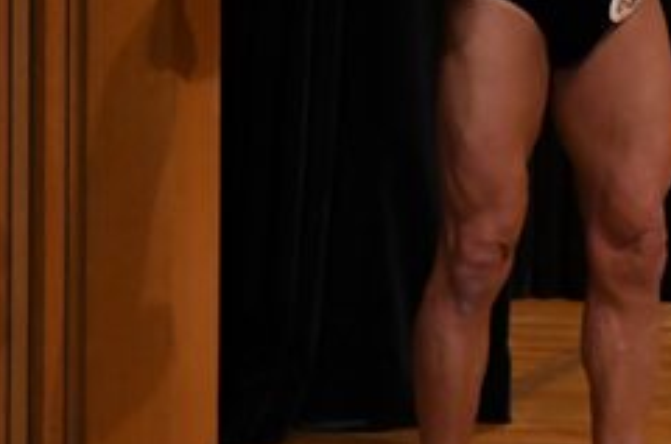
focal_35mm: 825
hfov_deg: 2.5
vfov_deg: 1.7
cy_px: -50
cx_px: 1081
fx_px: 15346
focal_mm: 170
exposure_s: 1/400
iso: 3200
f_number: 5.6
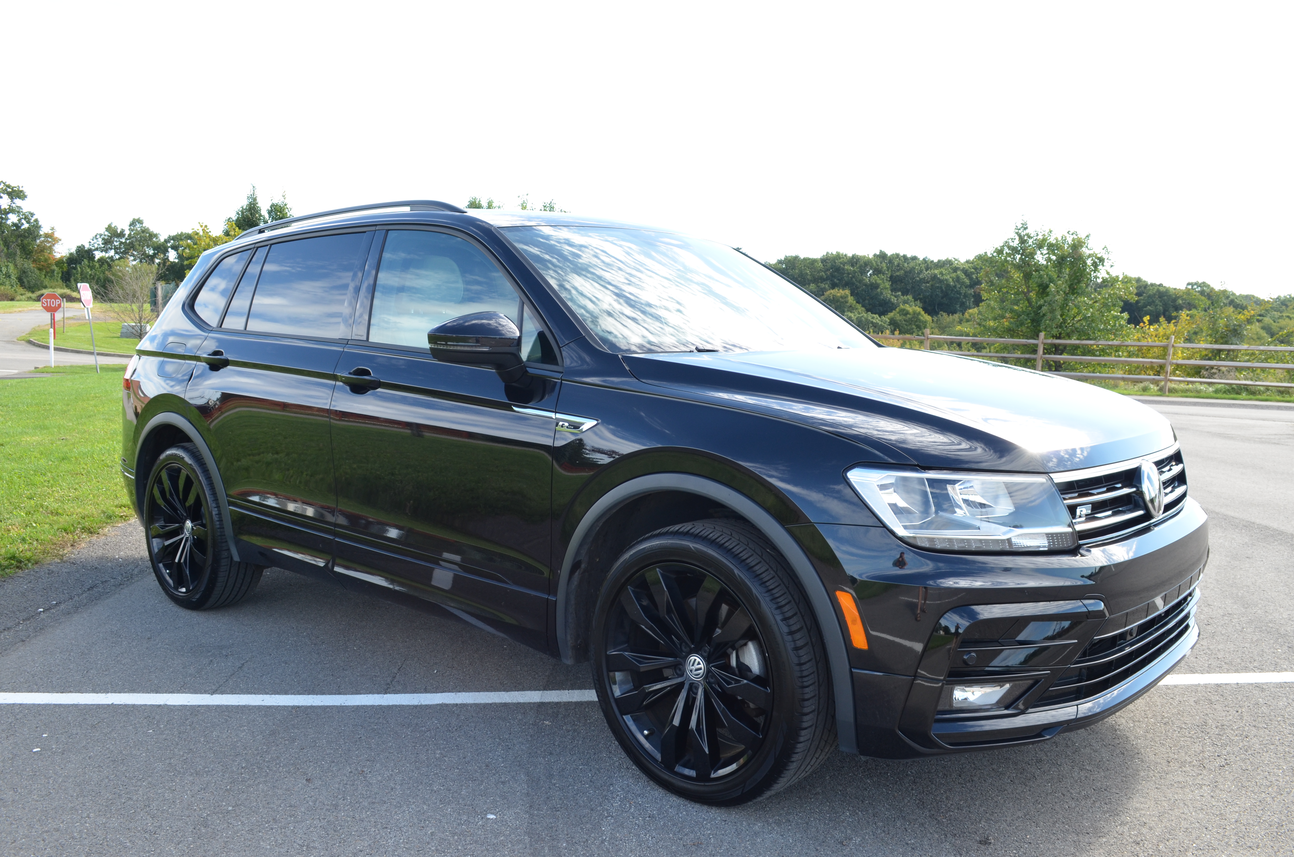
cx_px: 647
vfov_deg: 43.4
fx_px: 1076
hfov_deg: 62.0
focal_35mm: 30
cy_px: 428
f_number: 10
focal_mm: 20
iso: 250
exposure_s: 1/60
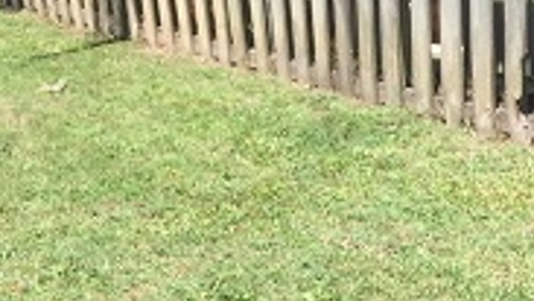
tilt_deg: -31.2
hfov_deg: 18.9
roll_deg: +4.0
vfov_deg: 10.2
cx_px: 290
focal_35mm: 113
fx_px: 1600
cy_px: 503
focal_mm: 4.15
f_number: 2.2
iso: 32
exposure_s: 1/1466
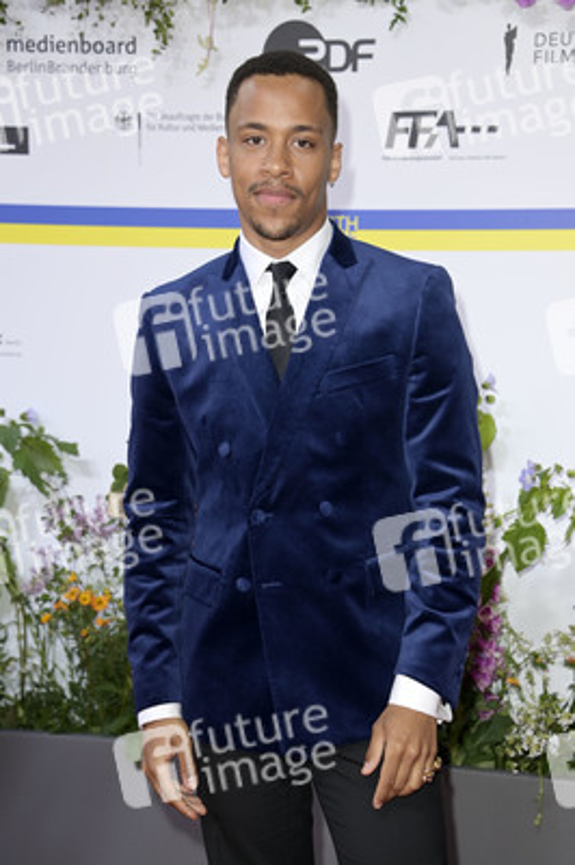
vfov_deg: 22.2
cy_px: 432
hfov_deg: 14.8
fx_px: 2208
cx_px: 288
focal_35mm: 92
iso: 640
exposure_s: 1/250
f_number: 6.3
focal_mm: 92
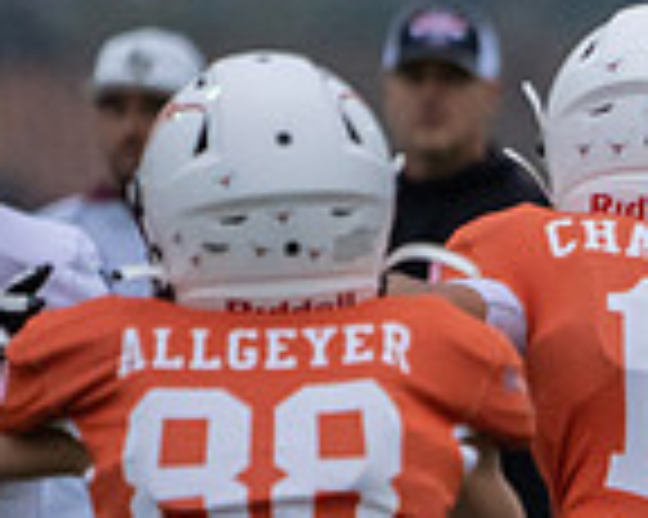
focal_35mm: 1774
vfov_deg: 0.9
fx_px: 33999
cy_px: 616
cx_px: 1473
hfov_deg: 1.1
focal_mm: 400
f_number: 5.6
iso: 4000
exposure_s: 1/1000
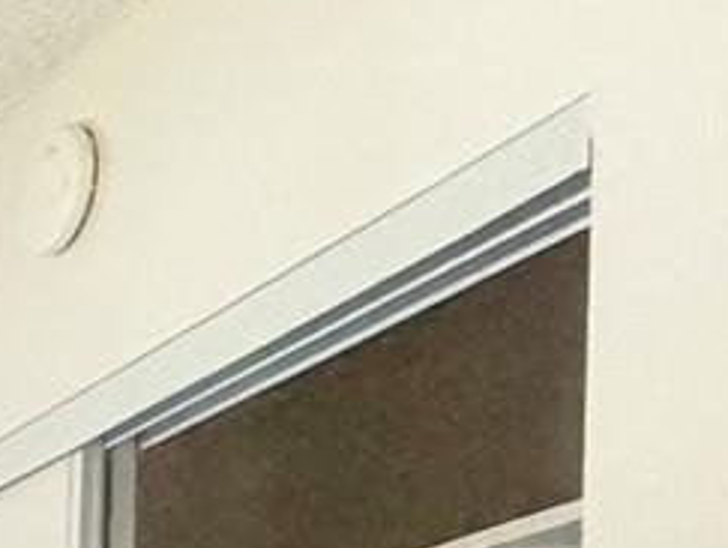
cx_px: -1555
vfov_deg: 13.9
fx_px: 1938
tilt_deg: +0.4
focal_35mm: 92
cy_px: 1048
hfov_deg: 10.9
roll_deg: -1.0
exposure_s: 1/120
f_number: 2.2
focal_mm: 2.22
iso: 320
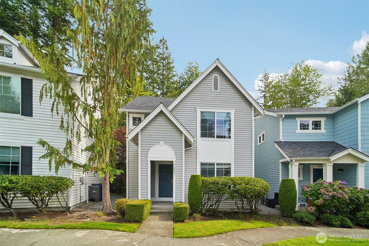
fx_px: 164
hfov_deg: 96.7
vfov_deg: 73.7
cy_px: 123
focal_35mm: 16
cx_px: 184
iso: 1600
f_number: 8
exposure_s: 1/800
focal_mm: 16
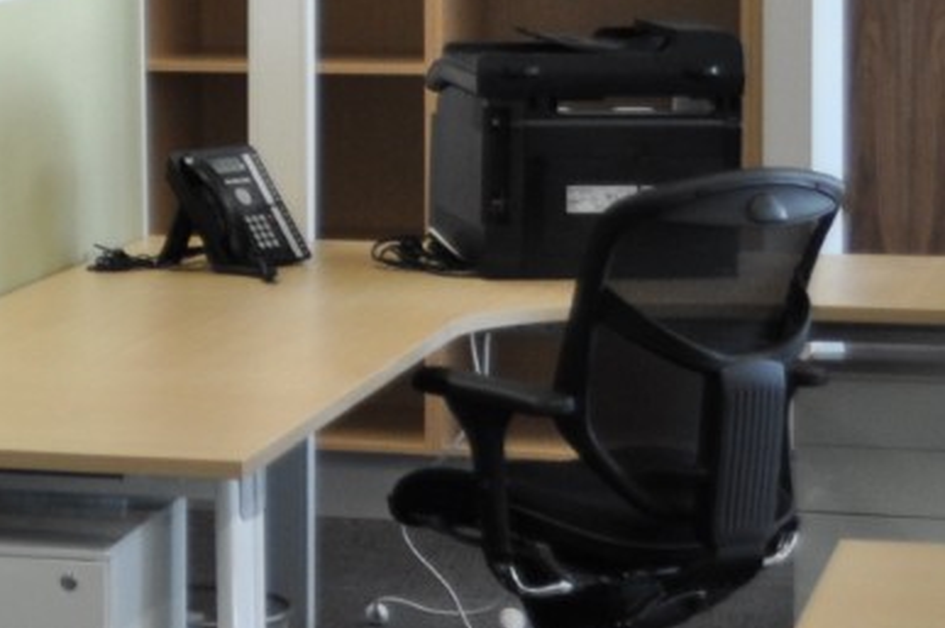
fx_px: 4300
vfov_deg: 8.3
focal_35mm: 164
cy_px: 10
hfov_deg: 11.7
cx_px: -718
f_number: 4.2
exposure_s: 1/60
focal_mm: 26
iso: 500
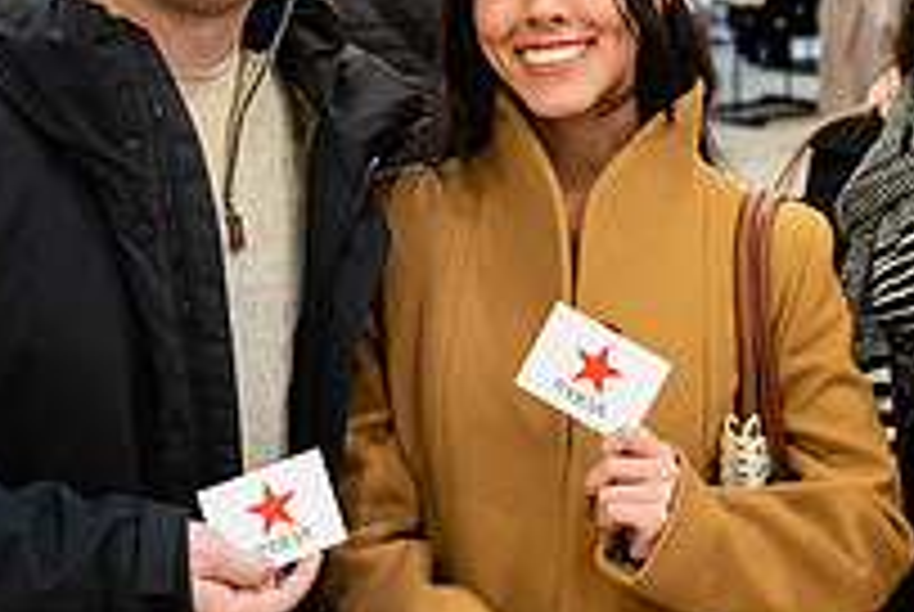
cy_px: 236
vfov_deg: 18.0
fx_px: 1932
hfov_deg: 26.1
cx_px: 738
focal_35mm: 76
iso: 1000
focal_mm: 26.5
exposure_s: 1/125
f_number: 3.2
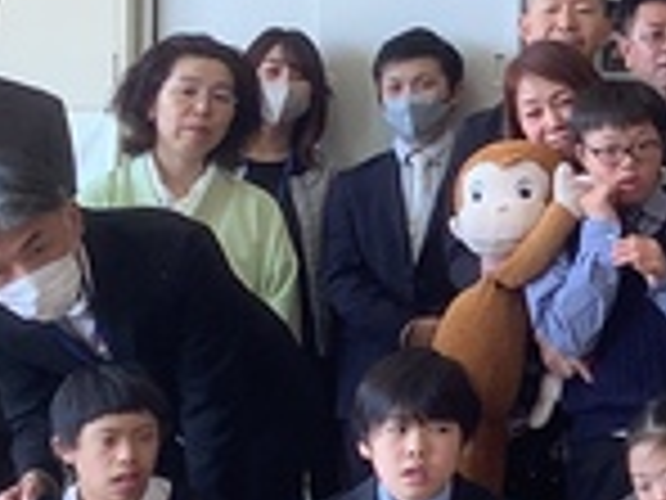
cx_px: 1143
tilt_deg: -3.1
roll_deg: -0.7
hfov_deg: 13.4
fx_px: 2578
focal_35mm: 134
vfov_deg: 11.0
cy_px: 144
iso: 40
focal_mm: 3.3
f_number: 2.4
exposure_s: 1/100
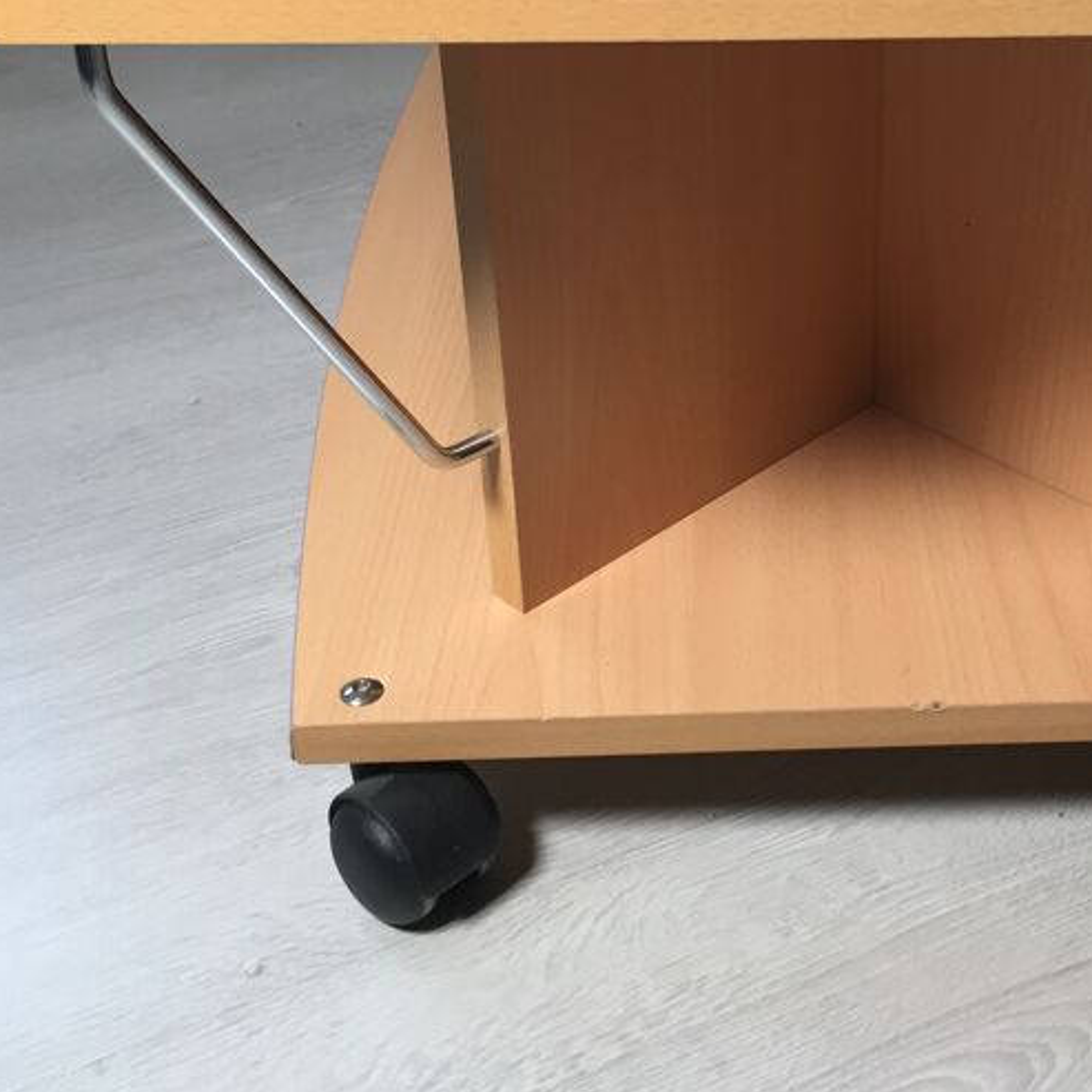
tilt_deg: -30.8
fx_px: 1856
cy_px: 330
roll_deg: +0.7
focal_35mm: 52
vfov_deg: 32.4
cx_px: 813
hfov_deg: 32.2
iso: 100
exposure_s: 1/33
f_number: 2.2
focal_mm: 4.15
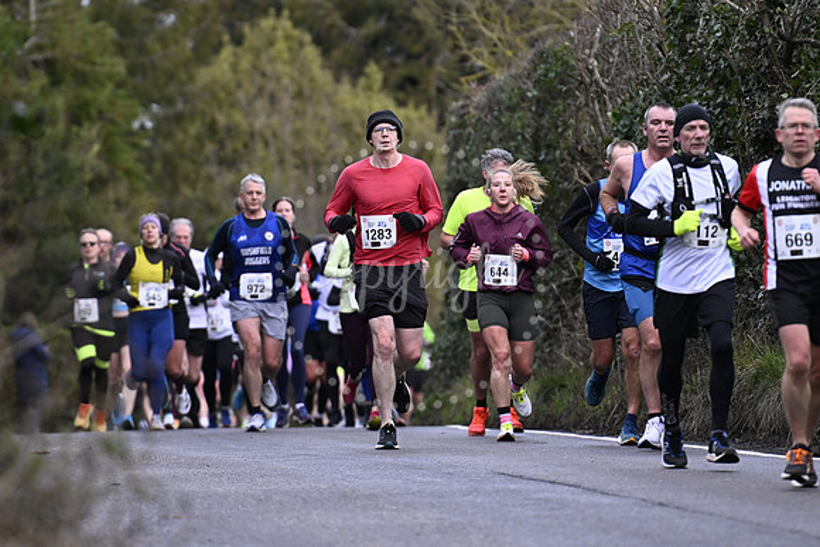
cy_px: 274
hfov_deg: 4.9
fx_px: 9568
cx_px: 410
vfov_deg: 3.3
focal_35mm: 420
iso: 1600
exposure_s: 1/1250
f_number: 4.5
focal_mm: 280
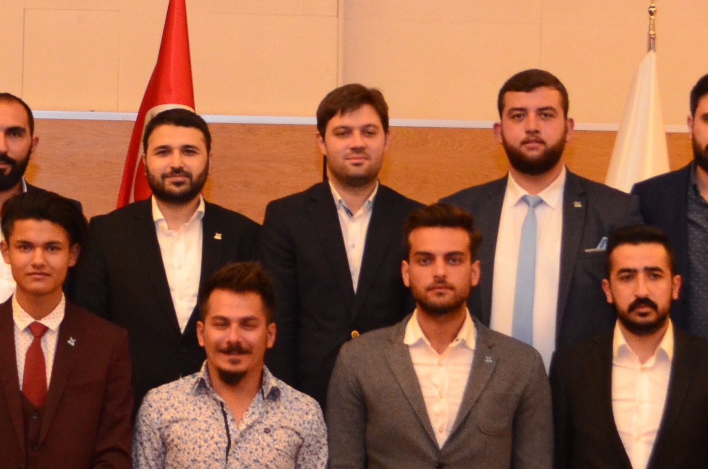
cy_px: 136
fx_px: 2879
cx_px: 200
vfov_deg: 9.3
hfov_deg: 14.0
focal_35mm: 147
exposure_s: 1/50
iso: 1600
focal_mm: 29
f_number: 4.5
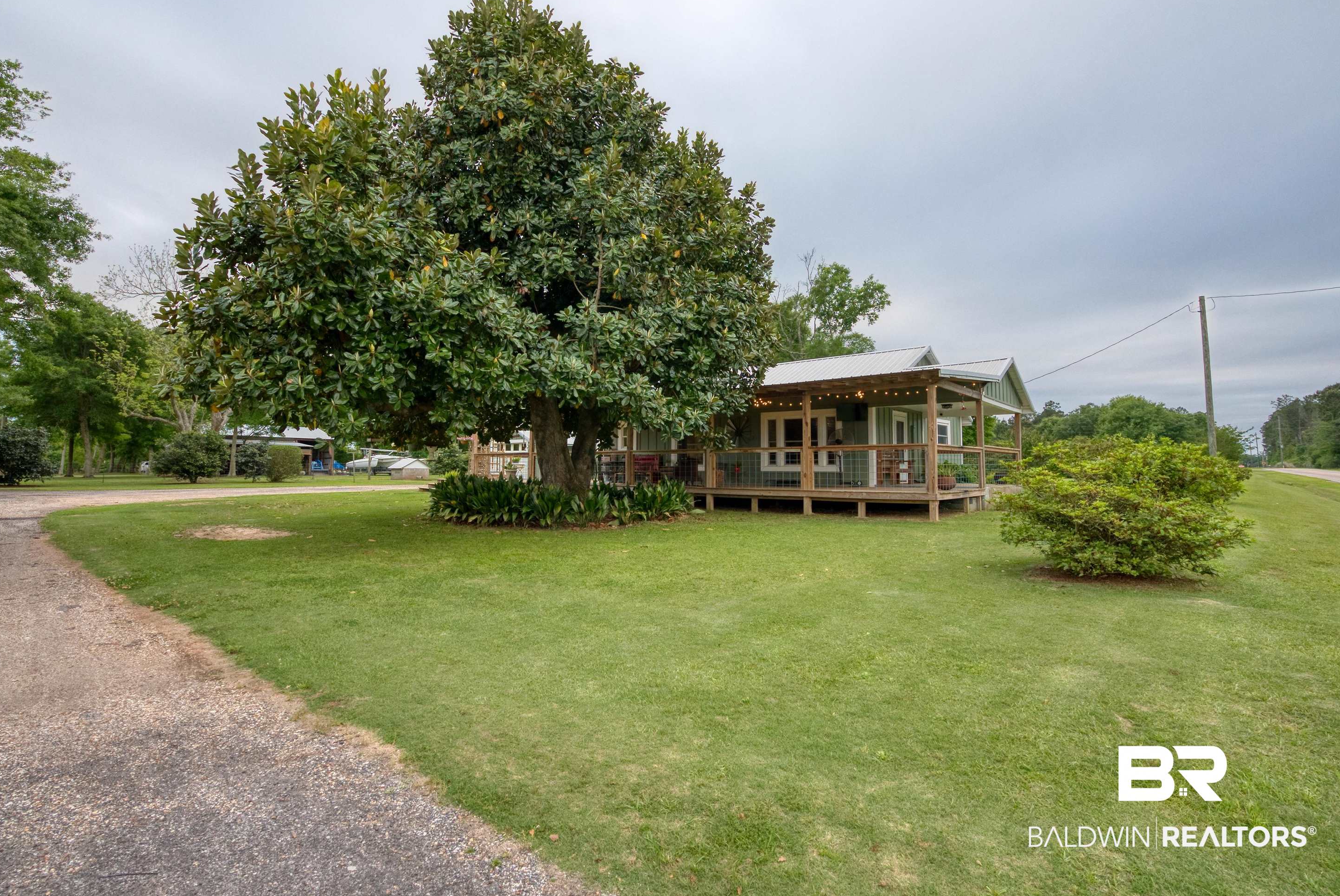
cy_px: 425
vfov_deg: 70.5
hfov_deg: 93.1
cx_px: 638
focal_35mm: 17
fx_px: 633
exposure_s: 1/125
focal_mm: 16
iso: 1250
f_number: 8
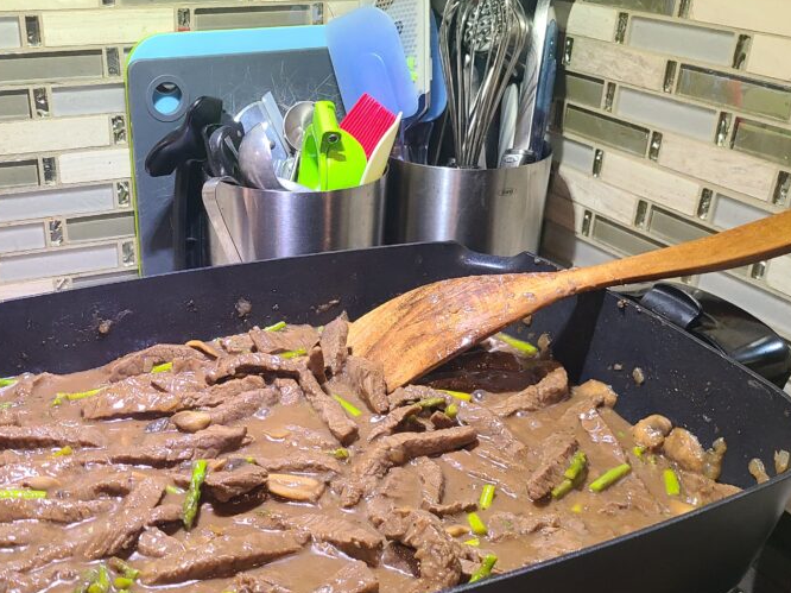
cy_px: 370
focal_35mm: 40
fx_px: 914
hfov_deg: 46.3
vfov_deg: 35.7
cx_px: 290
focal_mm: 5.4
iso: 200
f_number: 1.8
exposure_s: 1/40
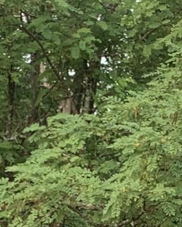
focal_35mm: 213
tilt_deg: -1.6
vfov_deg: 9.0
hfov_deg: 7.2
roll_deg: -0.6
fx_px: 1433
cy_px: 272
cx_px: 176
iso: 25
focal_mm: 4.25
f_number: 1.8
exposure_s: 1/276
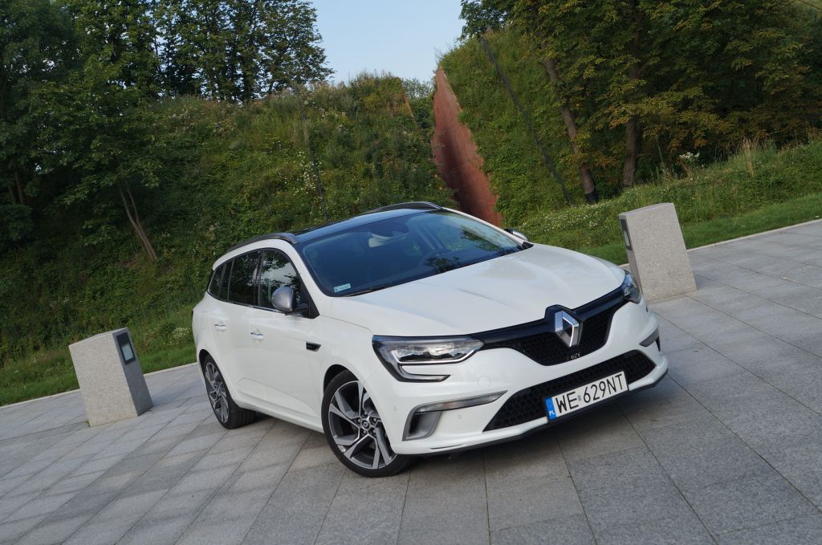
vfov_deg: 31.8
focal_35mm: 42
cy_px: 272
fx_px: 957
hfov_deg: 46.5
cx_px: 411
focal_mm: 28
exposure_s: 1/200
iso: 100
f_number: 8
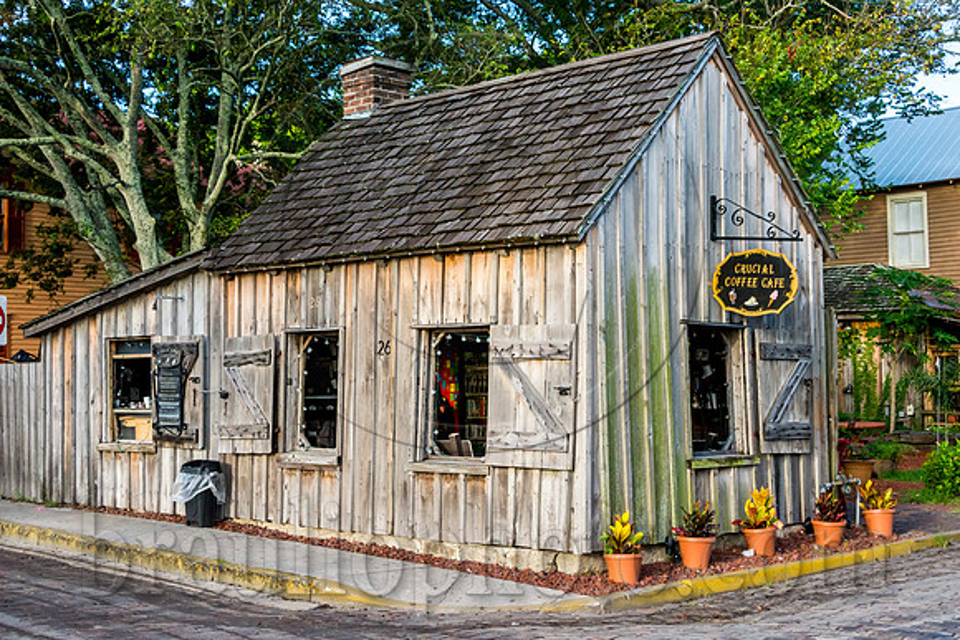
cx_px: 480
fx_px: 1387
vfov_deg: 26.0
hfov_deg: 38.2
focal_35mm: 52
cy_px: 320
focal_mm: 52
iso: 3200
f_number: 9
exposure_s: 1/1250
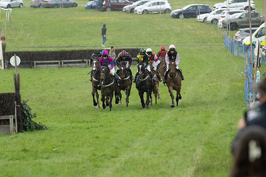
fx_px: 2437
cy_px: 88
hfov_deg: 6.2
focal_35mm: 330
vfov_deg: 4.2
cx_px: 133
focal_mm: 220
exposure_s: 1/1000
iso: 2000
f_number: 4
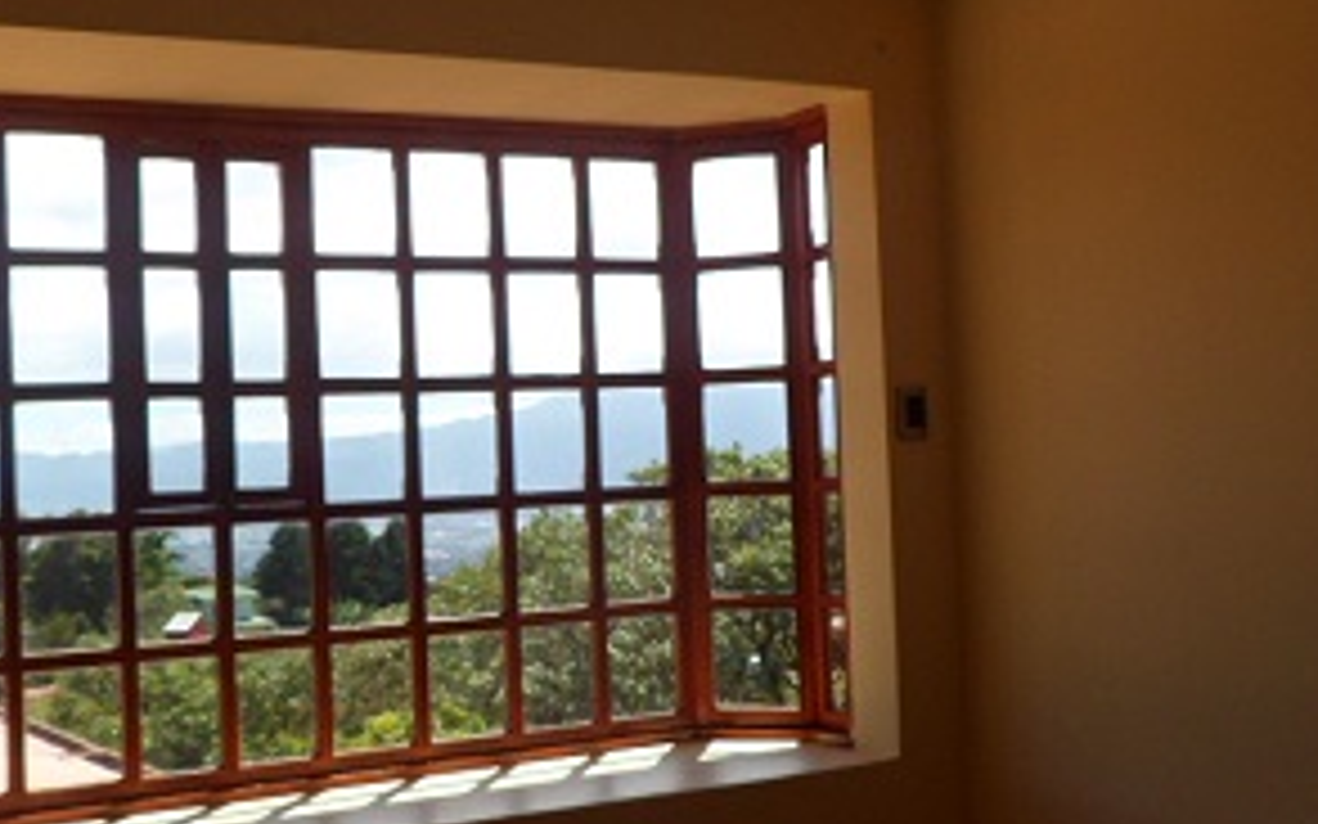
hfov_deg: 40.3
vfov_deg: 25.8
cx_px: 585
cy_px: 423
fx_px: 1796
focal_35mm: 50
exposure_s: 1/750
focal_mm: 4.9
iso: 80
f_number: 3.3
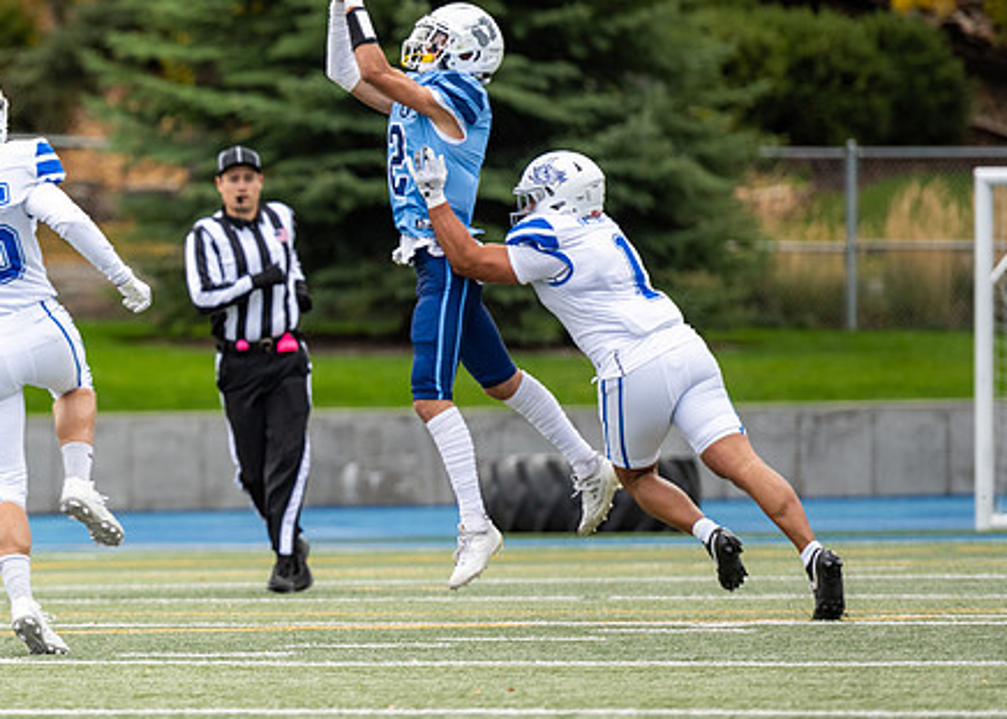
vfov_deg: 3.5
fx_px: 11635
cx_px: -33
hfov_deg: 4.9
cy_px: 267
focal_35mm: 407
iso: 125
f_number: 2.8
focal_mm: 200
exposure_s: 1/1000
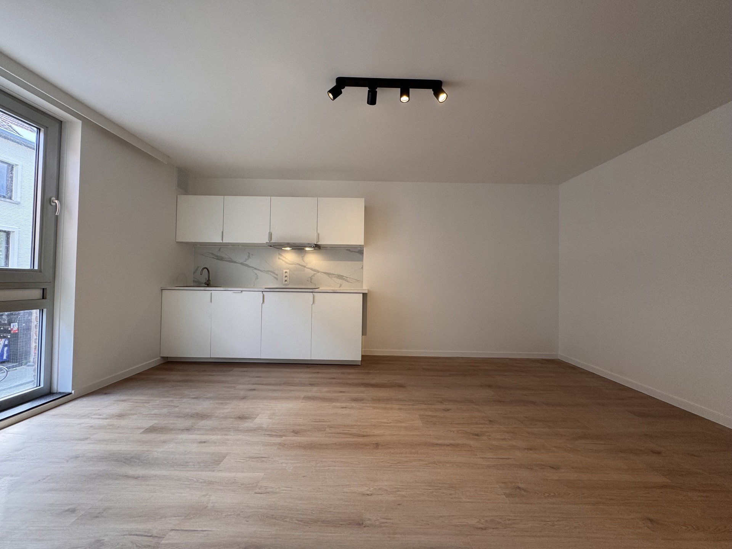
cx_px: 366
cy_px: 274
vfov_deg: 85.7
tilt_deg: +0.7
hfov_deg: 102.1
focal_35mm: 14
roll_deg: -1.0
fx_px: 296
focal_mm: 2.22
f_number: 2.2
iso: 100
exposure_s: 1/99
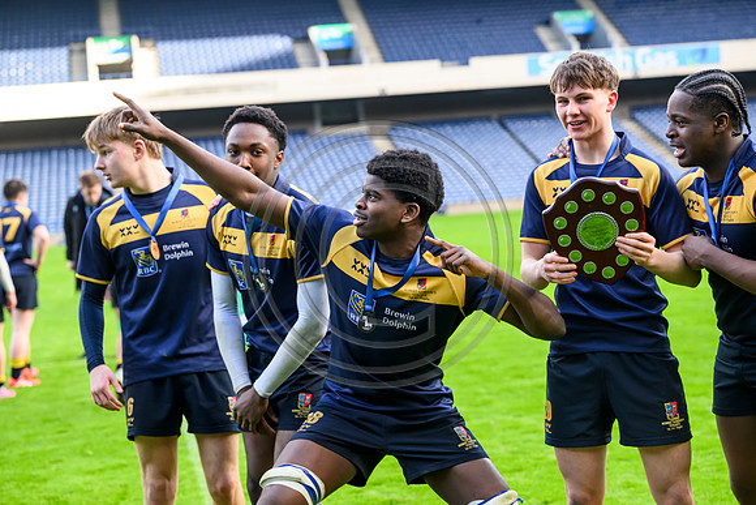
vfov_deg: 17.3
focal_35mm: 79
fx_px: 1659
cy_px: 252
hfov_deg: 25.7
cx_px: 378
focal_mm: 79
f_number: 4
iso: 1250
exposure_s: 1/640
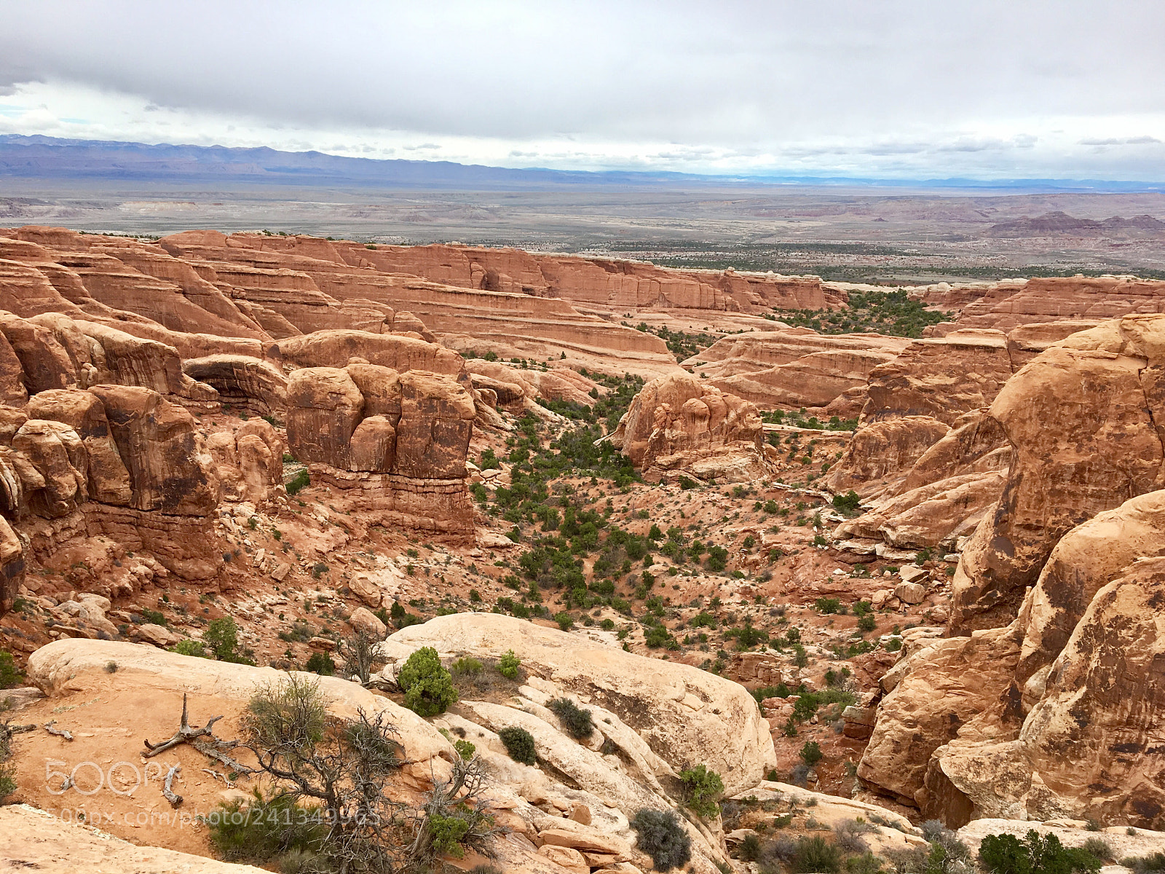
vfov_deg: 48.2
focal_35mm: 29
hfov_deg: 61.7
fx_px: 976
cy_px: 437
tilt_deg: -15.4
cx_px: 582
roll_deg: -0.5
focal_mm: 4.15
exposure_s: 1/810
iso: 25
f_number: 2.2
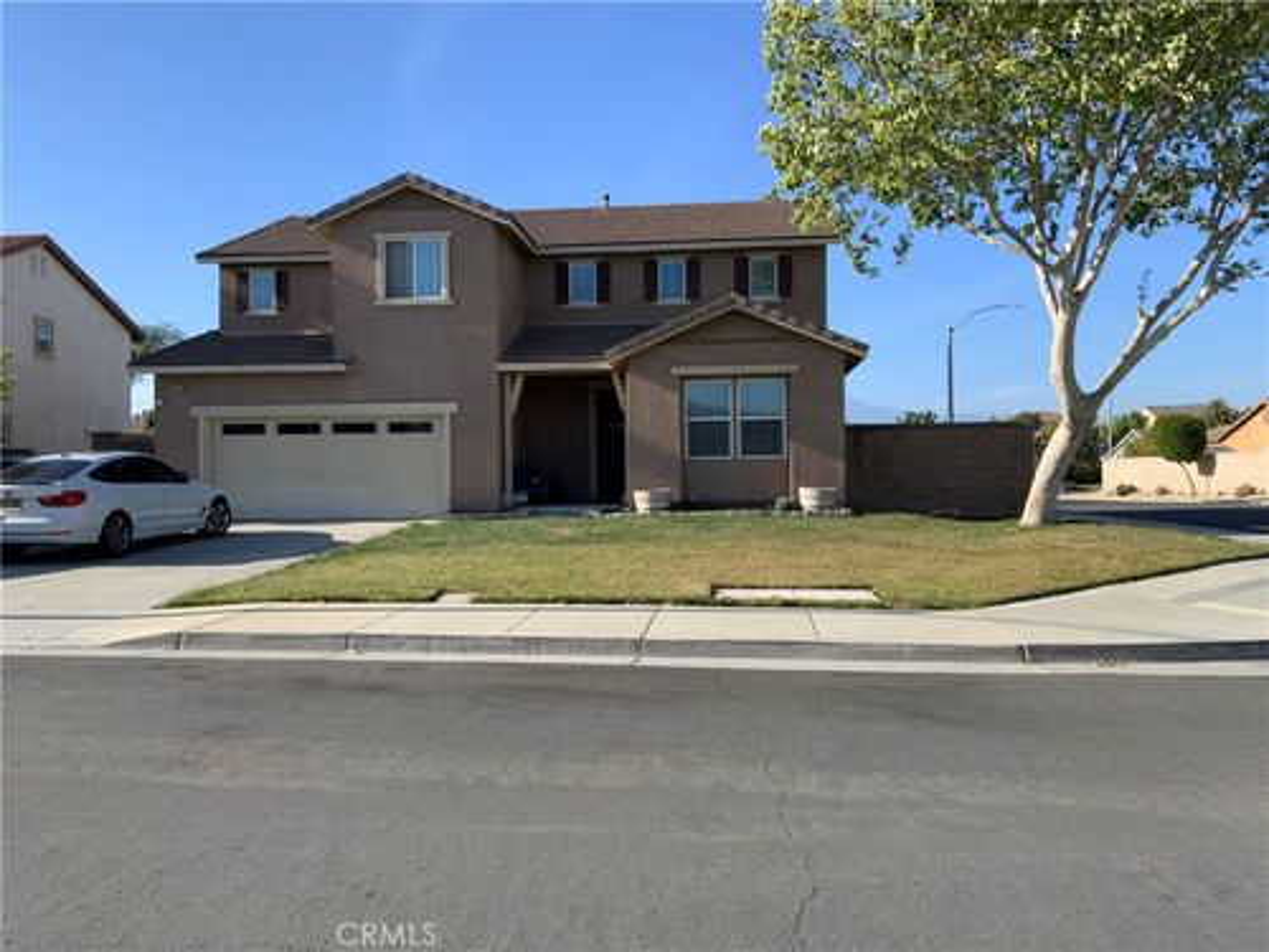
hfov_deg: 61.7
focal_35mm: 29
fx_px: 1063
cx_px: 634
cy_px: 476
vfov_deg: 48.2
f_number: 1.8
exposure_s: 1/1250
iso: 16
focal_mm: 3
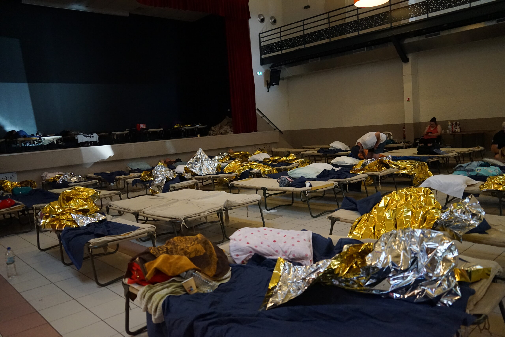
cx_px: 252
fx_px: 393
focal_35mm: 28
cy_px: 168
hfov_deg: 65.5
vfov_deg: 46.4
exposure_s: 1/160
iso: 5000
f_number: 2.8
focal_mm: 28
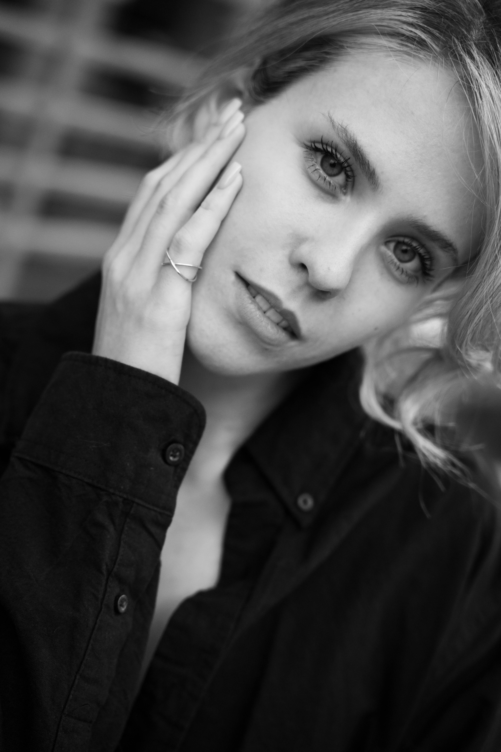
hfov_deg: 19.5
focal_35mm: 70
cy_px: 376
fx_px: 1461
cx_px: 250
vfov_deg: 28.8
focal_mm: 70
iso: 1600
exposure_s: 1/640
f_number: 2.8
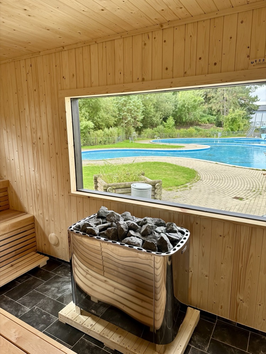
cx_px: 133
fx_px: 246
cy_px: 177
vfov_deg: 71.6
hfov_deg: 56.8
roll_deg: -0.6
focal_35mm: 24
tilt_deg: -11.8
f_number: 1.78
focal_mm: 6.86
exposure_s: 1/197
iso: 64
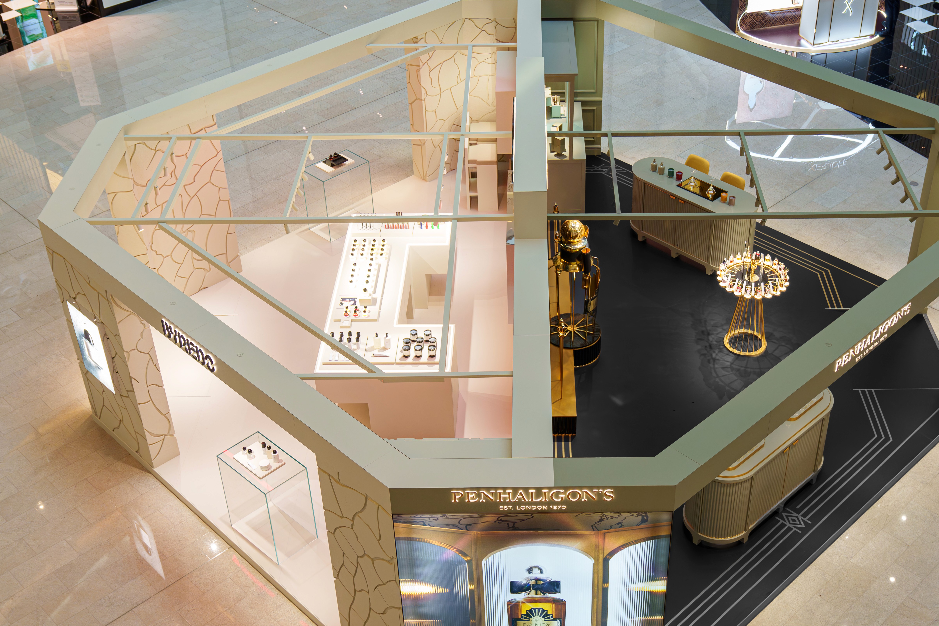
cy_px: 352
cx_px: 539
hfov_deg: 43.5
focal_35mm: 45
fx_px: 1174
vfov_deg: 29.8
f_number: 4
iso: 800
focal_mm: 31
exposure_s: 1/100
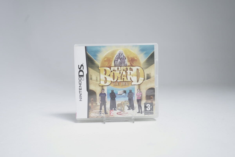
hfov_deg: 55.8
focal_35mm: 34
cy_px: 78
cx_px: 118
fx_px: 222
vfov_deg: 38.9
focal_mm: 34
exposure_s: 1/20
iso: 640
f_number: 5.6
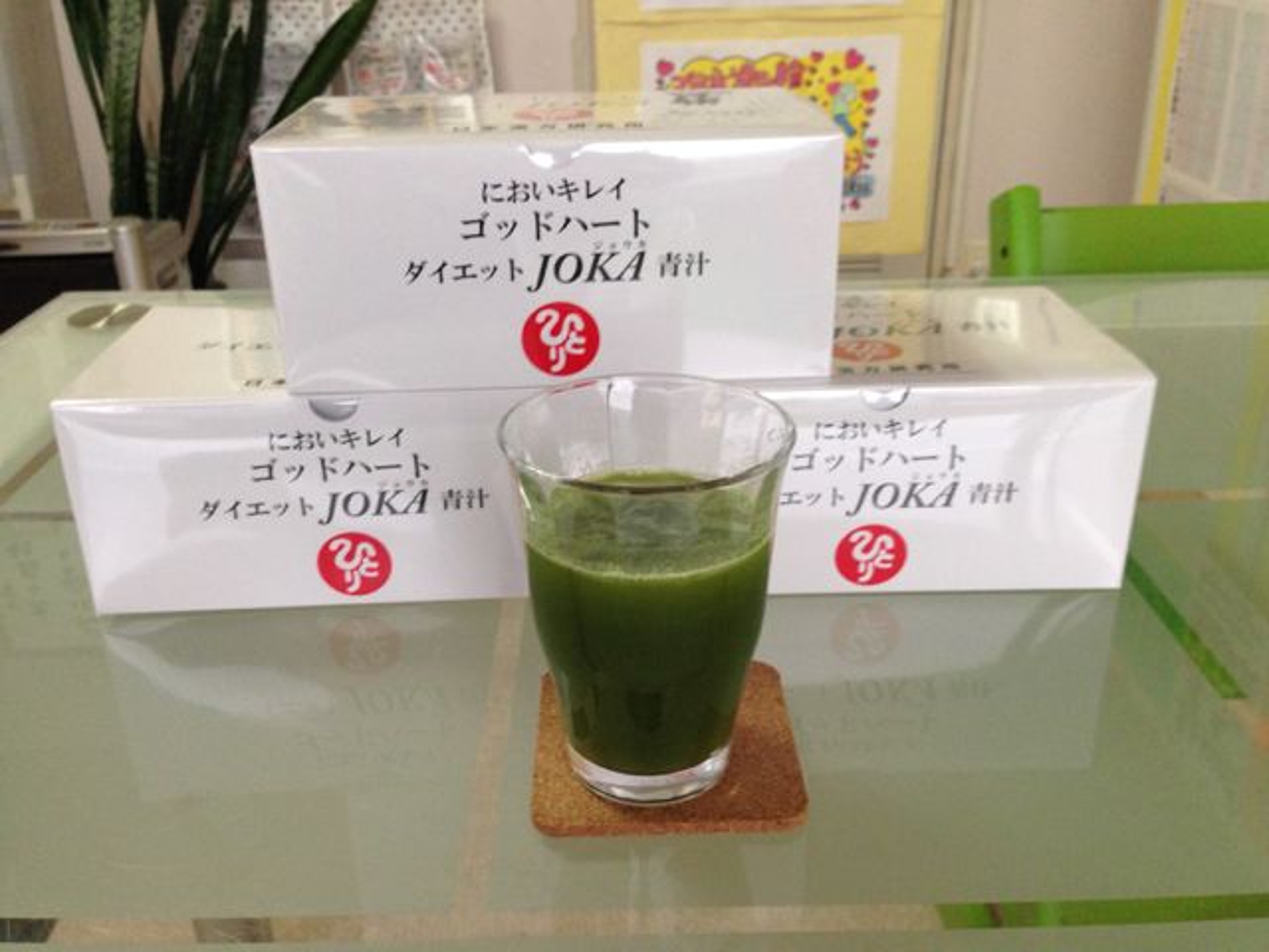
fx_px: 1210
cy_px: 476
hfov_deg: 55.4
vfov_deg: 42.9
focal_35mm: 33
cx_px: 634
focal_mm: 4.12
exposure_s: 1/20
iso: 200
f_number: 2.4
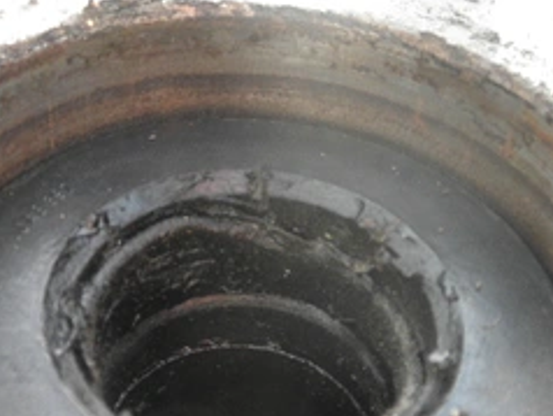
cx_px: 272
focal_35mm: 47
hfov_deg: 40.4
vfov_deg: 30.9
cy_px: 211
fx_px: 752
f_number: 3
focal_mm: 5
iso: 64
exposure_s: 1/40
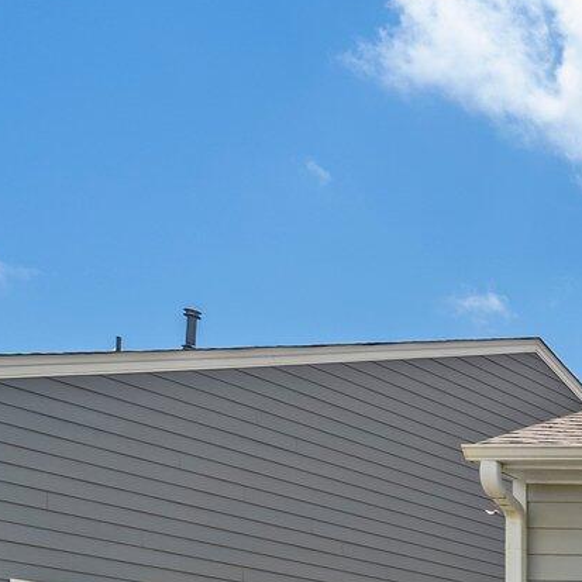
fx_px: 1122
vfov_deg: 24.3
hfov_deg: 17.7
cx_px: 1222
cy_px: 811
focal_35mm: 59
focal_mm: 14
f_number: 7.1
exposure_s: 1/500
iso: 640
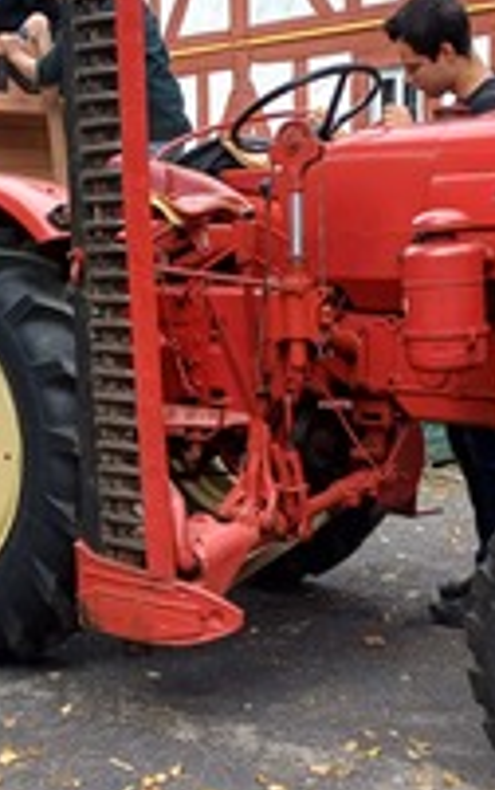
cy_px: 320
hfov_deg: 25.8
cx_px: 310
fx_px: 1077
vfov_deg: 40.1
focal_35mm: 50
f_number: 1.8
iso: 50
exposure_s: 1/519
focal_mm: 4.65
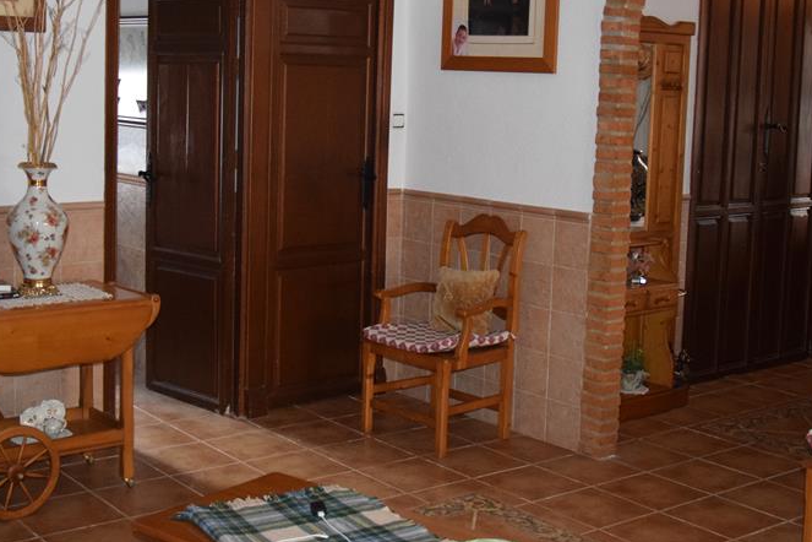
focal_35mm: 51
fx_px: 1150
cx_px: 376
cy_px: 199
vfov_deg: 26.4
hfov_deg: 38.9
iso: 3200
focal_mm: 22
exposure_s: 1/60
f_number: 3.8
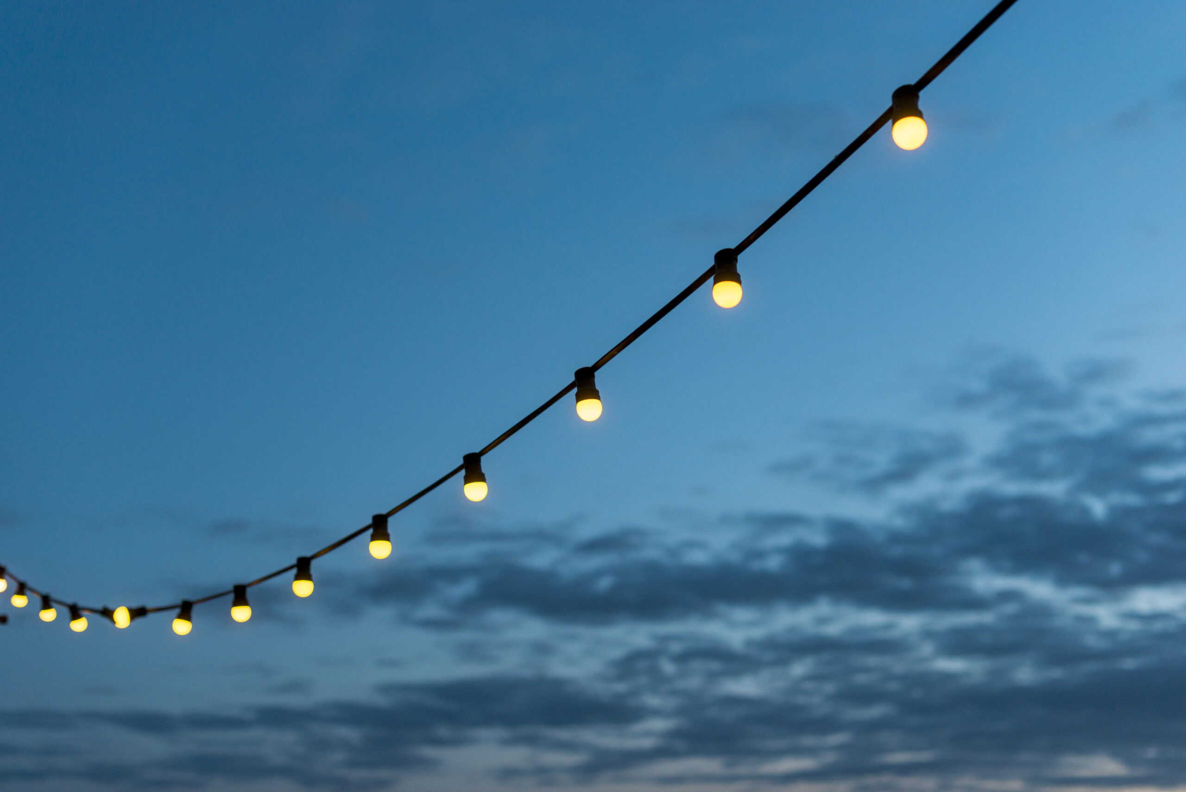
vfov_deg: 27.0
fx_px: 1648
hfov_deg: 39.6
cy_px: 396
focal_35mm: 50
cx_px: 593
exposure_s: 1/80
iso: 500
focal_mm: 50
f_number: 2.8
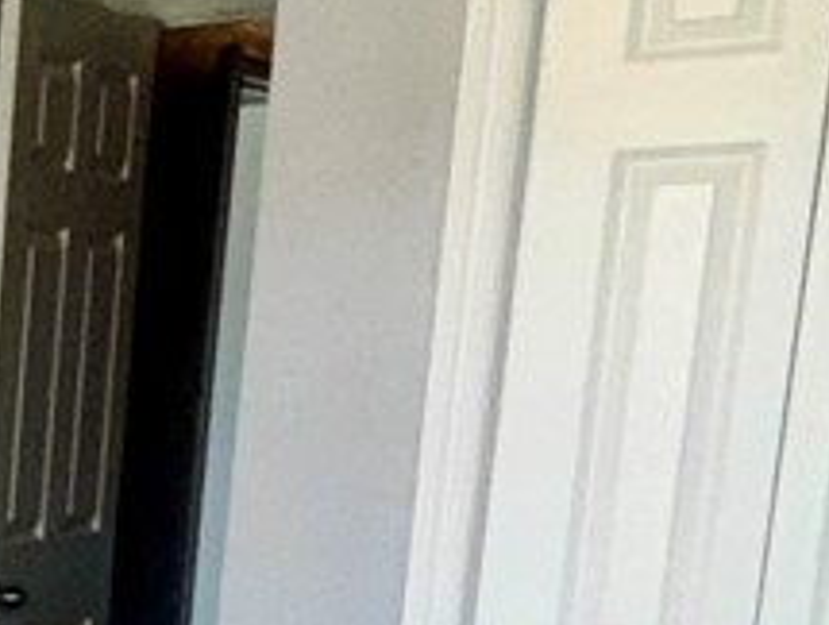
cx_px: -1130
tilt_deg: -11.9
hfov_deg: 13.8
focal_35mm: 104
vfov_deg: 13.6
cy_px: 876
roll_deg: +0.2
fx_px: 2495
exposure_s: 1/120
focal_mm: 2.22
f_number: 2.2
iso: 80
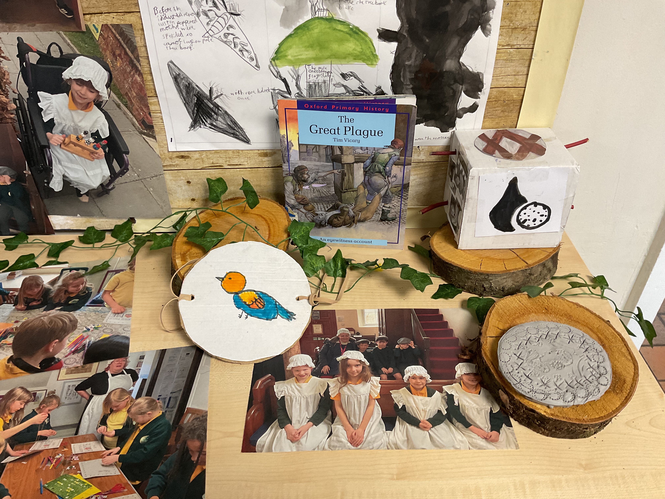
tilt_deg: -37.6
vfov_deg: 48.2
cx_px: 332
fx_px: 557
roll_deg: -0.5
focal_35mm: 29
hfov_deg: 61.7
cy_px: 250
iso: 80
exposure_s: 1/50
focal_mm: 3
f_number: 1.8
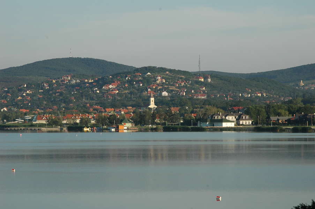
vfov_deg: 8.7
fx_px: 1377
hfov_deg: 13.1
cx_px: 158
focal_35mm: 158
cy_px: 104
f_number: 9.5
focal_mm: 105
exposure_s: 1/350
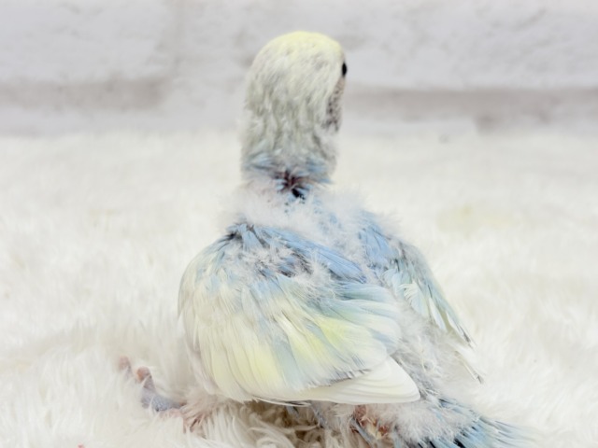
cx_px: 299
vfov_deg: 28.0
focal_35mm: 52
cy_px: 224
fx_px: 898
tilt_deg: -23.8
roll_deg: -1.6
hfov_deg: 36.8
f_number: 1.6
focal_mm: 5.96
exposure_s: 1/50
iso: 32
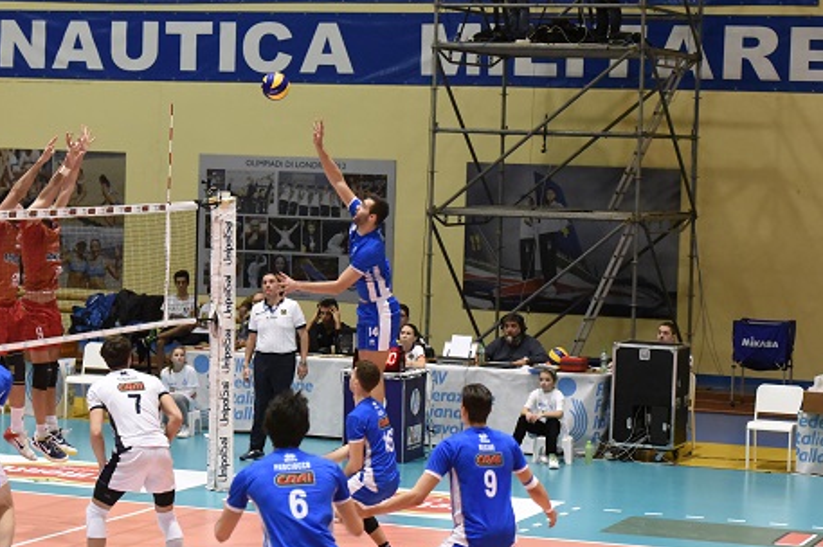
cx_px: 358
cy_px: 255
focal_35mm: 111
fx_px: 2536
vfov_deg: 12.3
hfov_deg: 18.4
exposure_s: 1/1600
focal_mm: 78
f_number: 3.2
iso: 12800
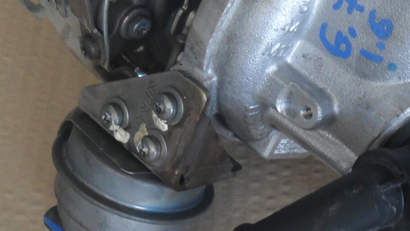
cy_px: 90
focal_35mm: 108
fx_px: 1174
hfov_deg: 19.3
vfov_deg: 11.2
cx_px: 409
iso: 80
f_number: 3
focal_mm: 6.3
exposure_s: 1/30
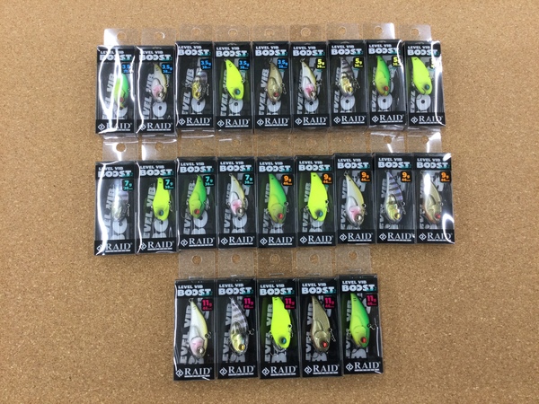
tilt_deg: -81.9
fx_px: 483
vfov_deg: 45.4
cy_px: 202
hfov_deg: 58.4
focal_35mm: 31
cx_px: 270
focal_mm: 3.3
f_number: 2.4
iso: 50
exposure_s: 1/30
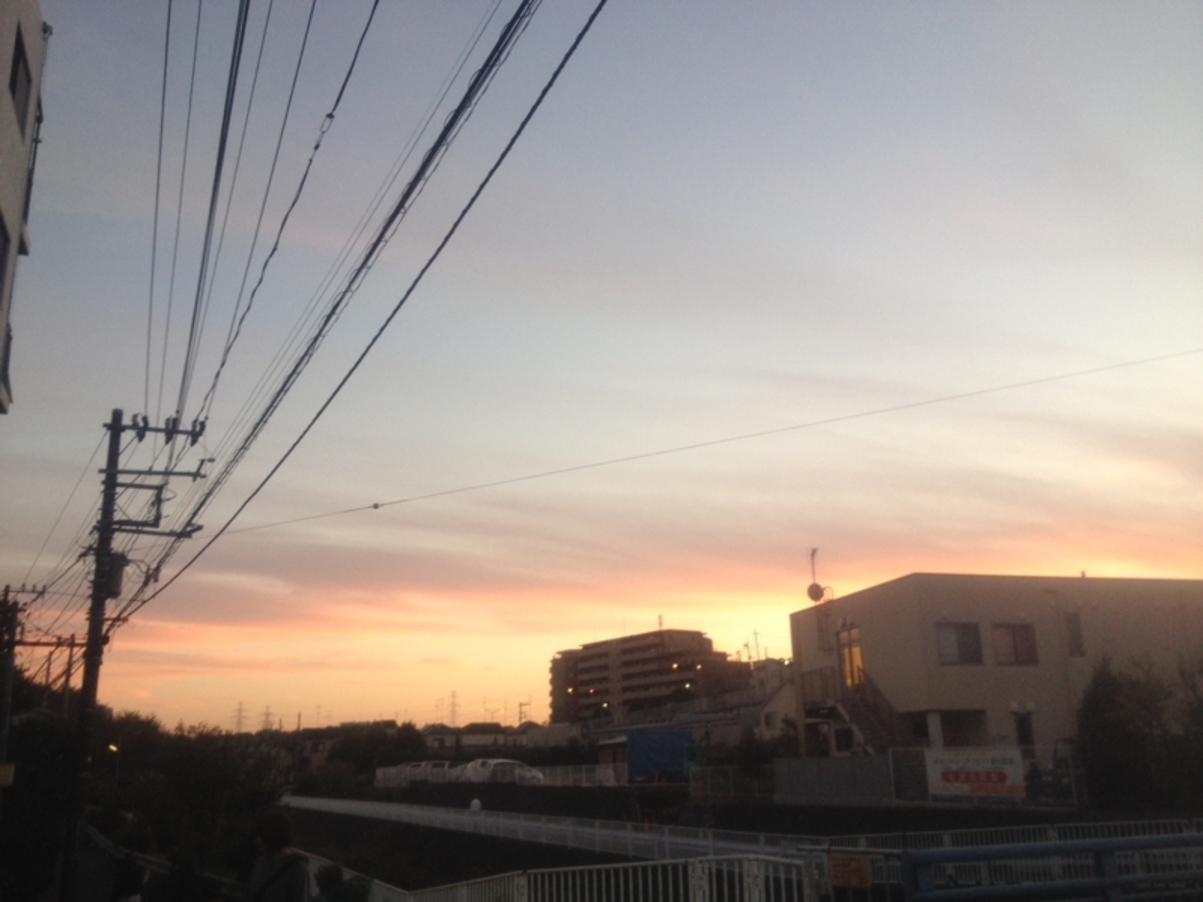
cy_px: 451
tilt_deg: +13.6
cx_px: 602
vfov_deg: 40.7
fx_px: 1216
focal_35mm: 35
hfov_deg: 52.6
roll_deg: +2.5
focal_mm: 4.28
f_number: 2.4
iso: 50
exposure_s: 1/60
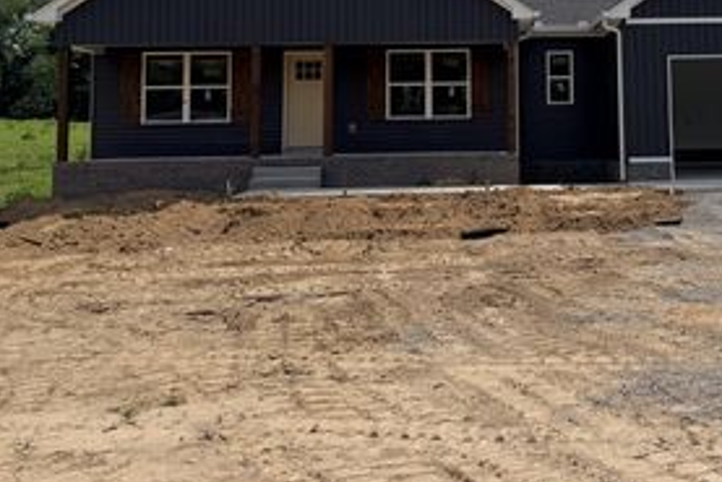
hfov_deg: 42.6
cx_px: 519
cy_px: 51
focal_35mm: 45
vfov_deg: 28.8
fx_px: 903
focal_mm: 6.76
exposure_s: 1/10309
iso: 80
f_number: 1.78
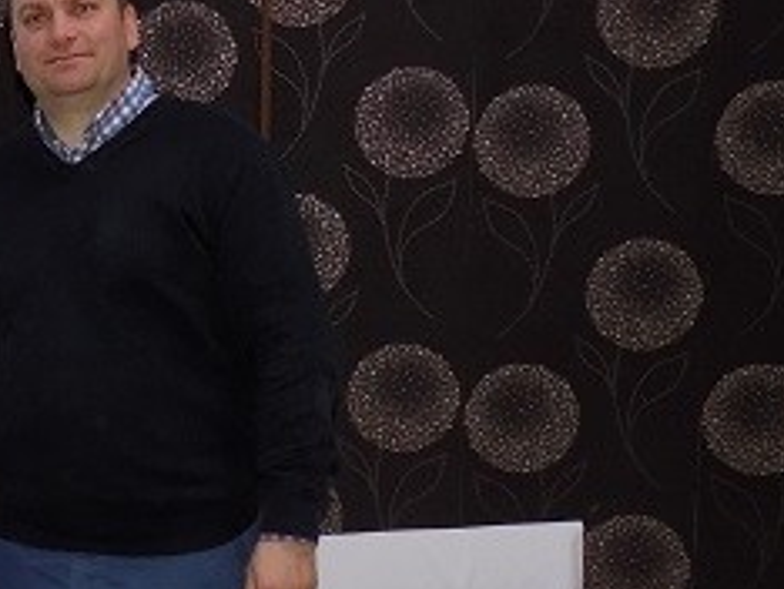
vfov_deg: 16.9
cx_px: -104
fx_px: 1972
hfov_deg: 21.2
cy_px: 418
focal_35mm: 87
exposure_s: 1/30
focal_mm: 6.1
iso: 200
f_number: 3.4
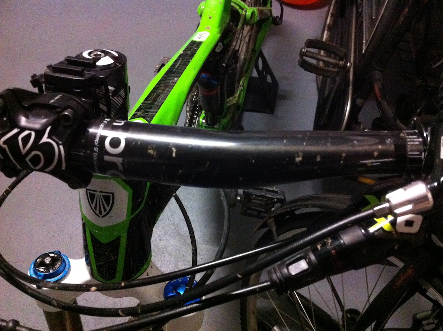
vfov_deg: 40.6
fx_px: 447
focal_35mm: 35
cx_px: 222
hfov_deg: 52.7
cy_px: 166
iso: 1000
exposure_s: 1/15
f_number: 2.8
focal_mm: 3.85
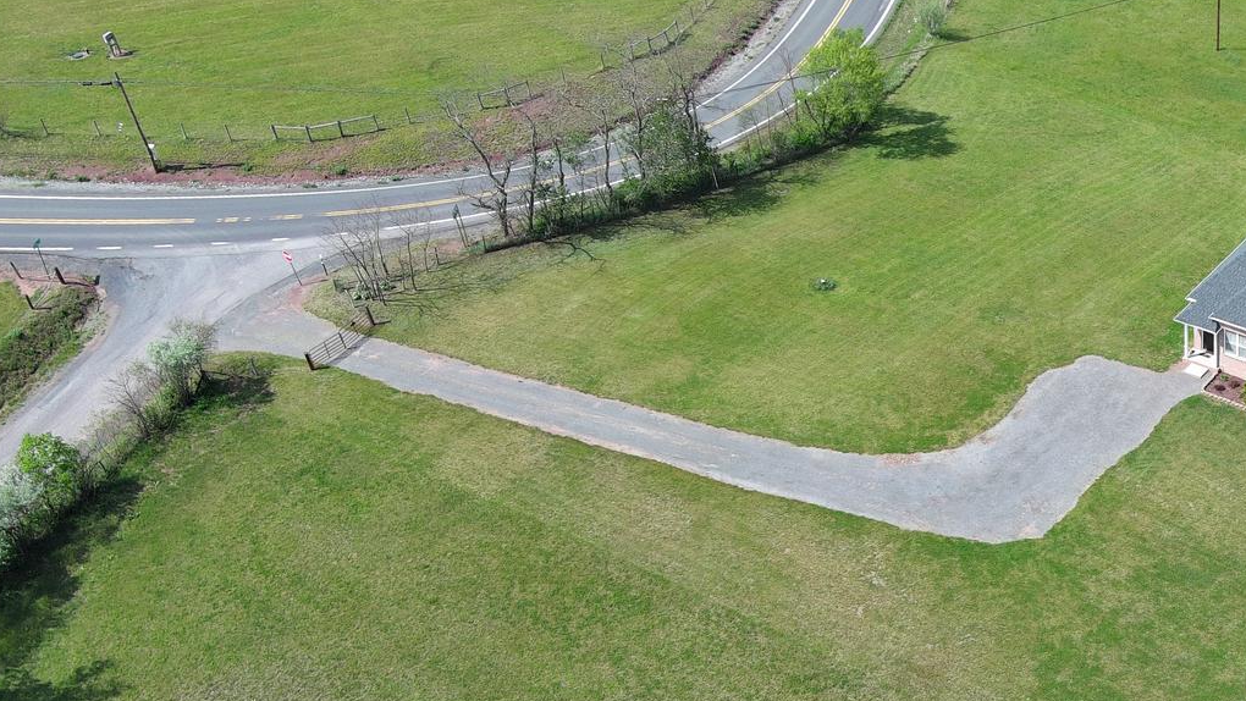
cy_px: 525
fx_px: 2016
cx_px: 1220
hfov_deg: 31.9
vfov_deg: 19.6
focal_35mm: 61
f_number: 2.8
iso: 100
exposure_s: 1/787
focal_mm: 10.57
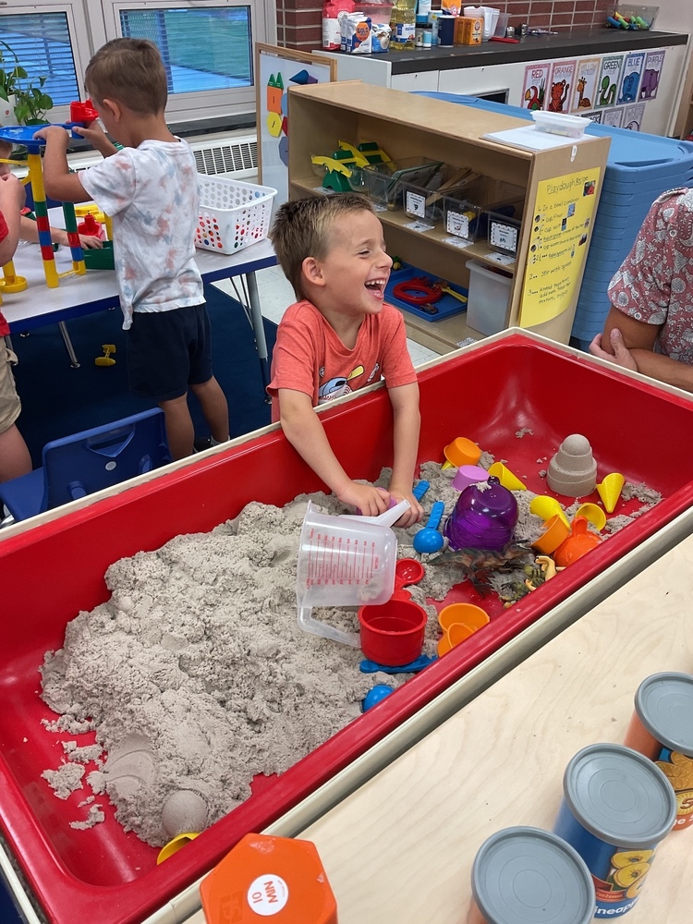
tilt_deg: -34.0
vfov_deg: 61.7
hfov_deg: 48.2
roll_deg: -0.4
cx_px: 346
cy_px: 462
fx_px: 774
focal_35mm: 29
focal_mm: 3
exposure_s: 1/60
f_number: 1.8
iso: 40
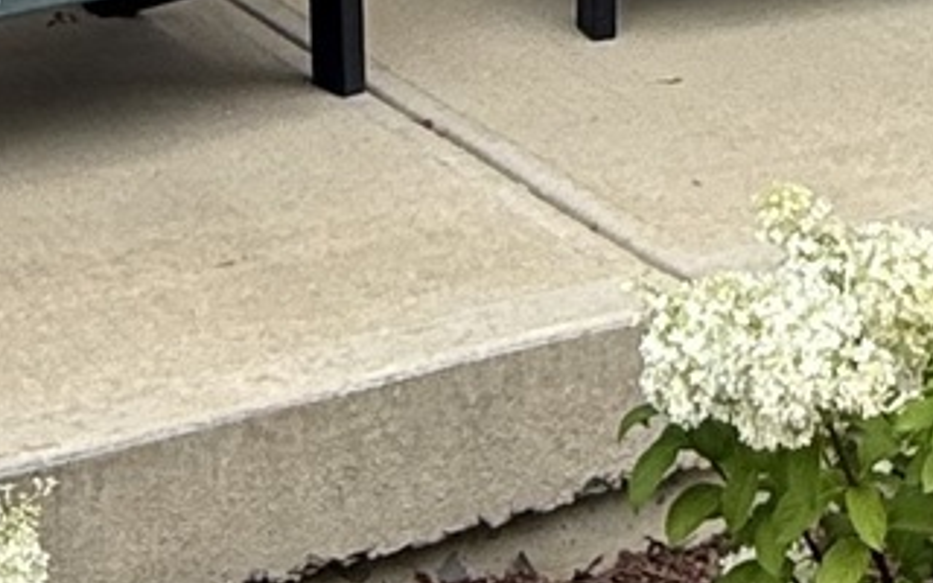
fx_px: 2721
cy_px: -685
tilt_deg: +1.4
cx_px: 886
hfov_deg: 19.0
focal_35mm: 107
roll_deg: +0.9
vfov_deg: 10.9
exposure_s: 1/564
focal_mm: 2.22
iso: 50
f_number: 2.2
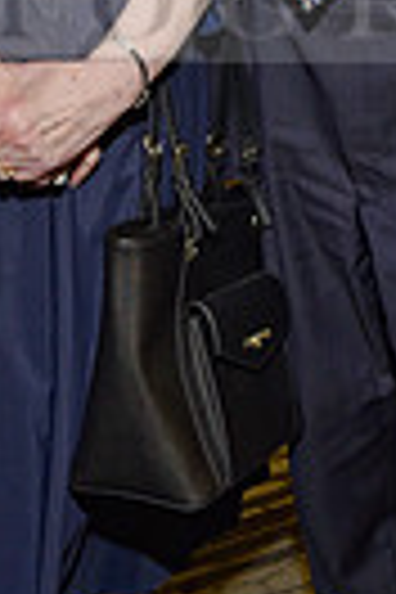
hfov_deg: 12.5
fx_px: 1798
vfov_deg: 17.9
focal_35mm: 109
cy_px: -94
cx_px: 270
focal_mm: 32
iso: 200
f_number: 5
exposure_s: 1/60
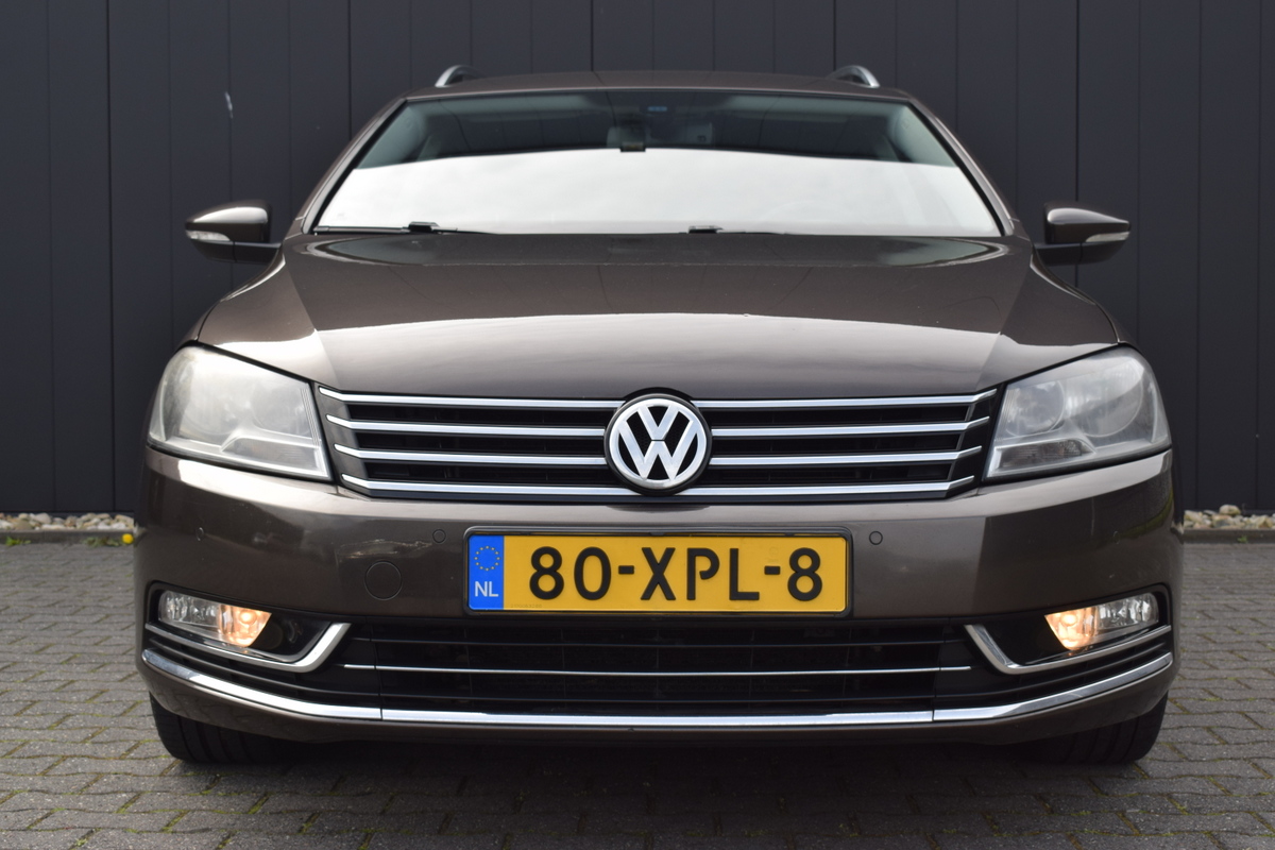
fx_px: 2019
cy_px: 425
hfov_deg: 35.1
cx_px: 638
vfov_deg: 23.8
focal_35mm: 57
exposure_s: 1/250
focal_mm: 38
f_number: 8
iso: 220
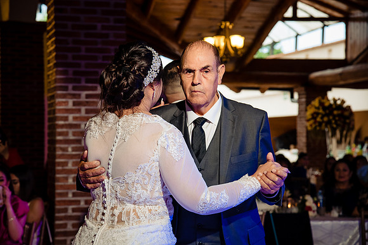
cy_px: 122
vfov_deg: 14.9
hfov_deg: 22.1
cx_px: 184
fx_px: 941
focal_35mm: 92
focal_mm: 92
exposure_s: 1/100
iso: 2000
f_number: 6.3
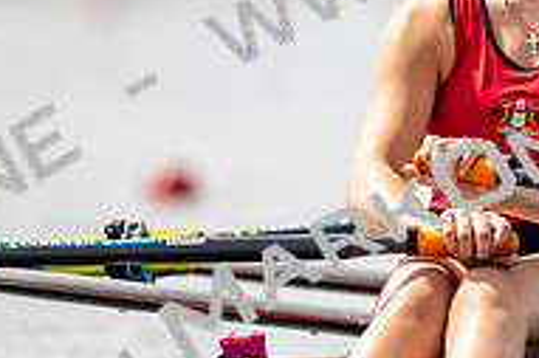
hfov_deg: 1.1
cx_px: 553
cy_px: 72
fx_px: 27255
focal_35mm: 1822
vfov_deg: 0.8
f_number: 4
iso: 250
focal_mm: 600
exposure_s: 1/2500
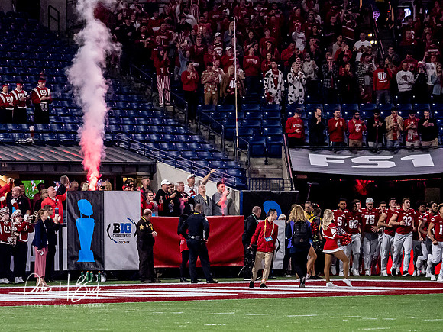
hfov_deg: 7.9
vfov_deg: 5.9
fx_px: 3206
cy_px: 199
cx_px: 151
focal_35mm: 251
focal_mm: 95
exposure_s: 1/1000
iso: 5000
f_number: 2.8
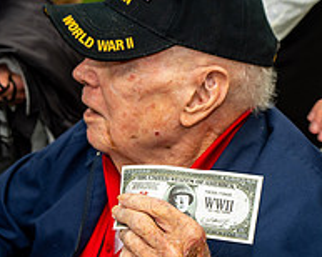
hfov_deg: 17.4
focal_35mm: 110
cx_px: 103
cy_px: 202
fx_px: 1047
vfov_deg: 13.9
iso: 125
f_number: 5
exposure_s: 1/60
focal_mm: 39
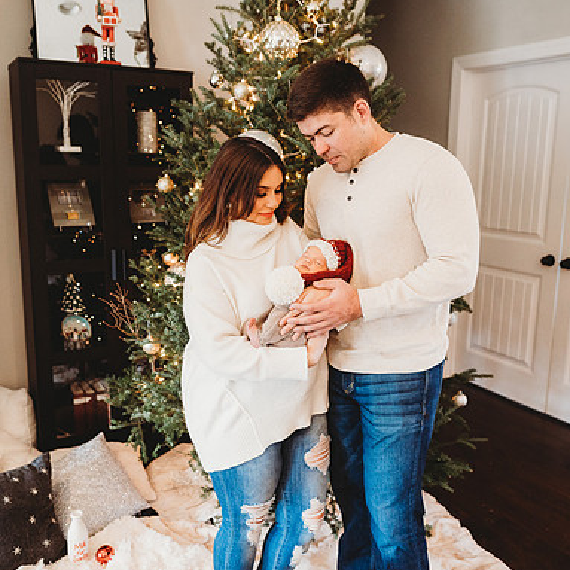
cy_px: 285
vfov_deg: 49.7
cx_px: 289
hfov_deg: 49.7
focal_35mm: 33
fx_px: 615
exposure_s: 1/200
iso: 800
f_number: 2.5
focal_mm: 24
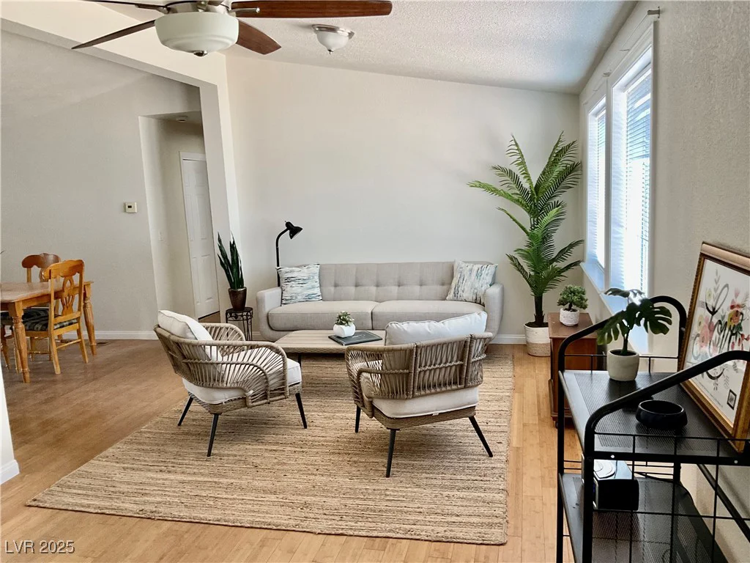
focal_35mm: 29
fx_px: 628
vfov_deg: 48.2
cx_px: 375
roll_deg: +0.6
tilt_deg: -10.1
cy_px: 282
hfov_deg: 61.7
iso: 64
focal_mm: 3
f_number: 1.8
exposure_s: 1/60
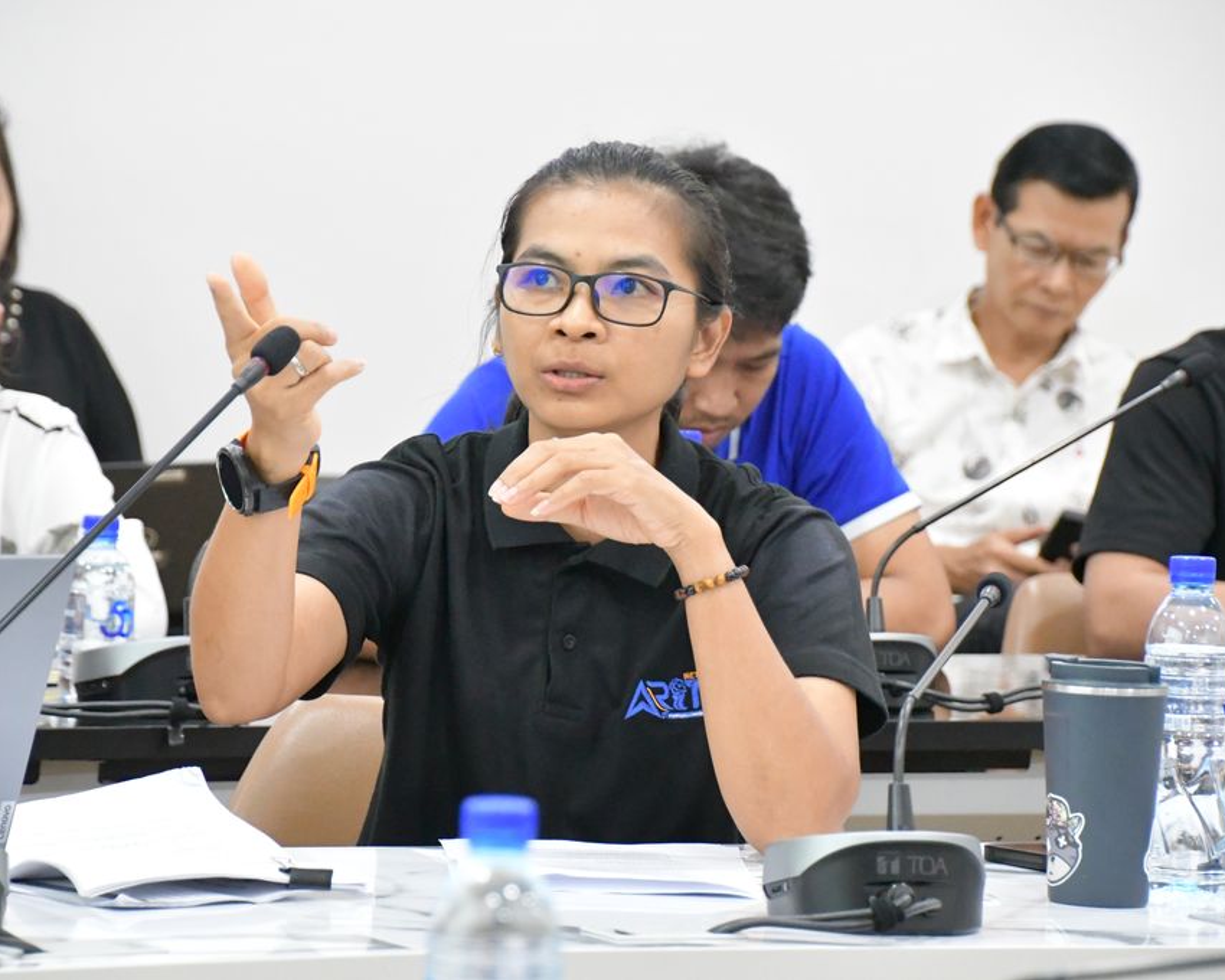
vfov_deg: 7.5
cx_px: 598
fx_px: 7505
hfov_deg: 9.3
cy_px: 489
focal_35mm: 207
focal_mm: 122
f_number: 5.6
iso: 11400
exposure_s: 1/125
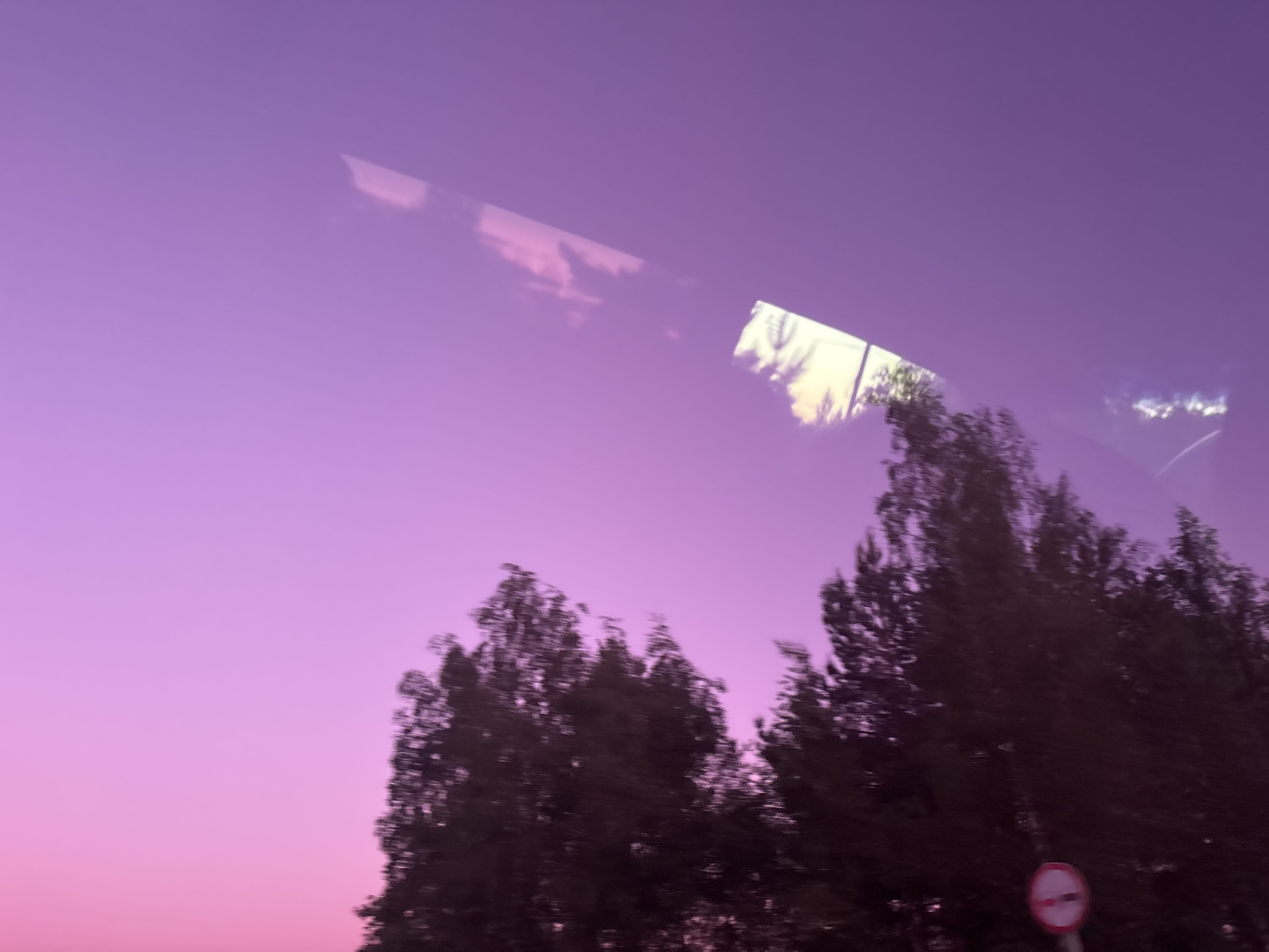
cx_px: 634
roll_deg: +11.1
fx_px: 953
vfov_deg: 53.1
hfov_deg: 67.3
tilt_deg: +26.8
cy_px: 476
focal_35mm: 26
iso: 400
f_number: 1.6
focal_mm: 5.96
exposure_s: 1/60
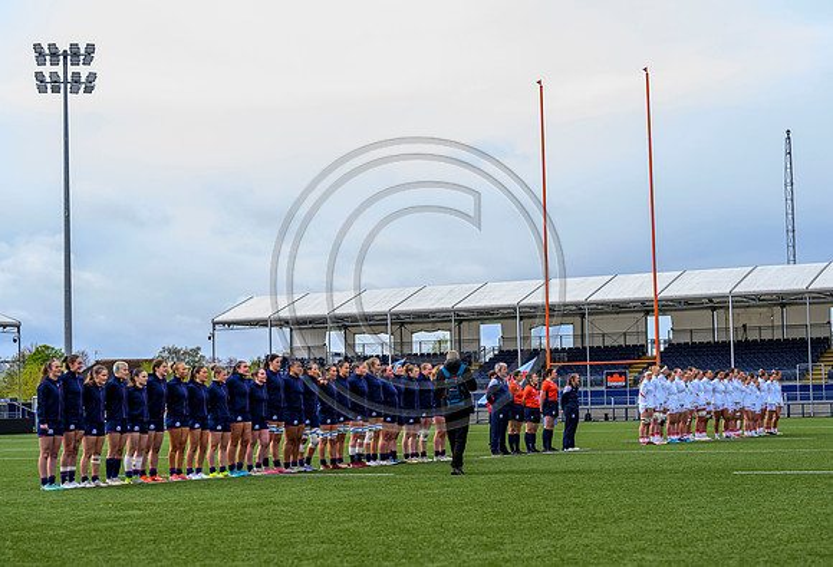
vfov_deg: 17.7
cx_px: 437
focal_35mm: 78
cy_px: 306
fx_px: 1826
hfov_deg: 25.7
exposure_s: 1/2000
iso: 500
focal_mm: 70
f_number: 3.5
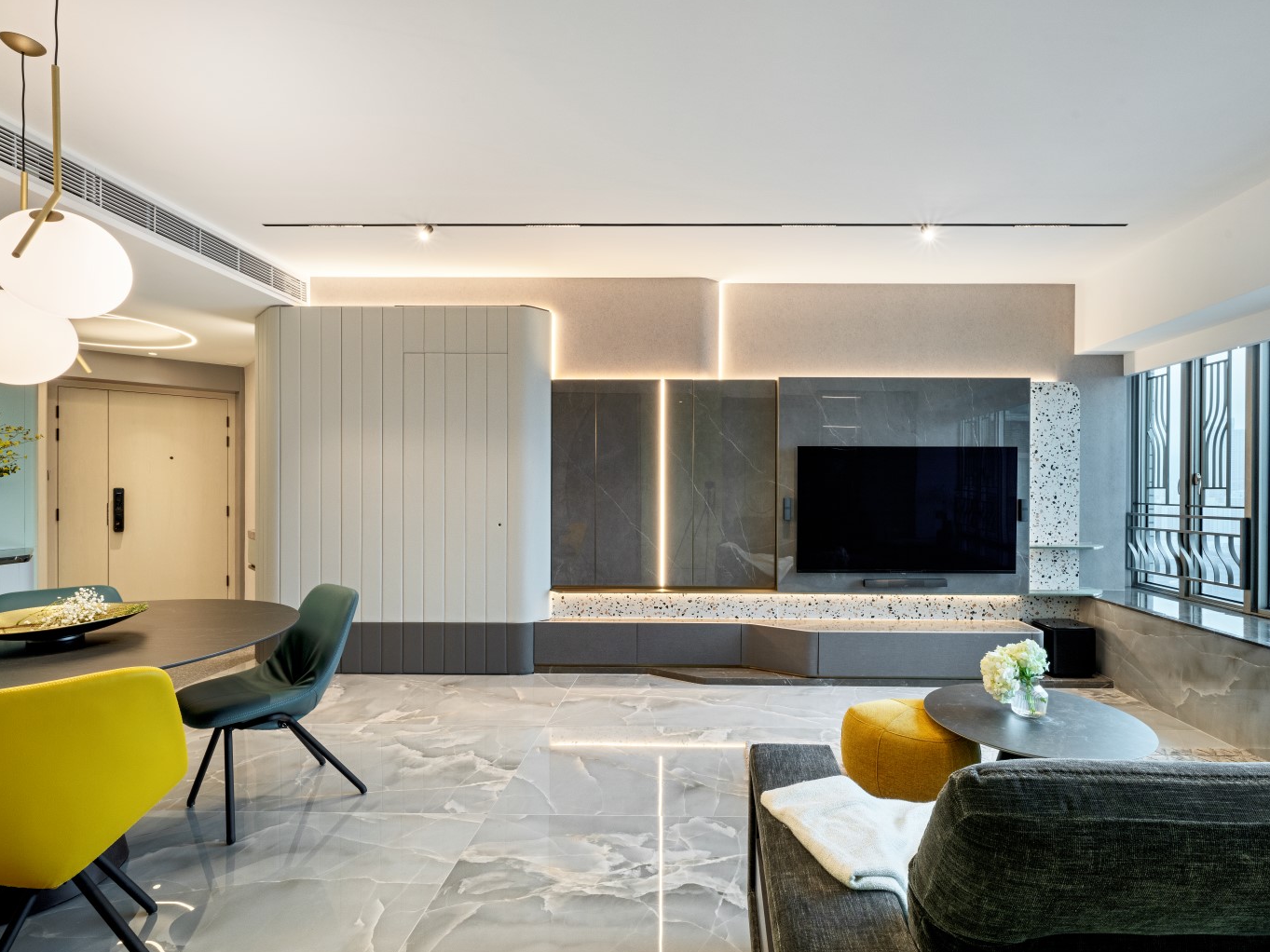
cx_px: 692
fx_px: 587
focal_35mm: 16
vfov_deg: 78.1
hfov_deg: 94.3
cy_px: 484
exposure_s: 1/5
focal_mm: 14
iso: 200
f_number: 13
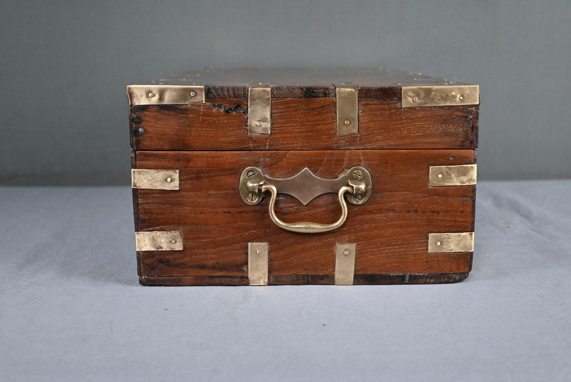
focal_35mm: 42
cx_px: 286
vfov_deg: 31.9
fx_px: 666
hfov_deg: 46.4
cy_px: 191
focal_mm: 42
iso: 2800
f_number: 5.6
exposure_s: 1/125
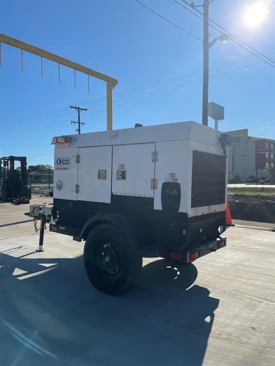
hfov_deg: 53.1
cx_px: 138
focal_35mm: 26
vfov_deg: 67.3
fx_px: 275
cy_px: 183
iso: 50
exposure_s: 1/9091
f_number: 1.6
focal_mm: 4.2
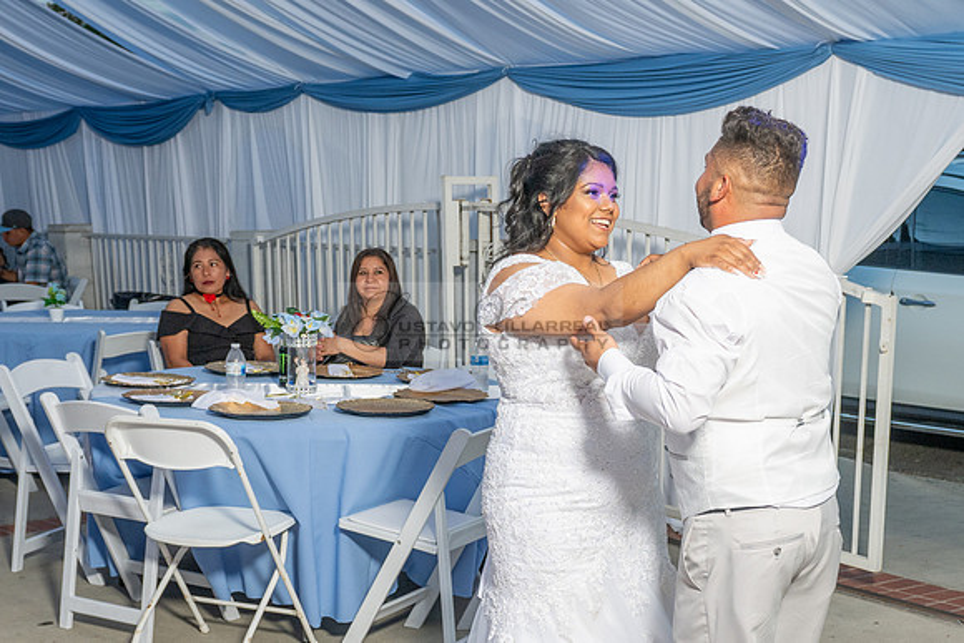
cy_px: 465
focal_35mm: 53
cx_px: 599
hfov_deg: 37.2
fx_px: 1425
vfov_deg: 25.2
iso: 250
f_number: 4.5
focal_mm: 24
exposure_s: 1/160
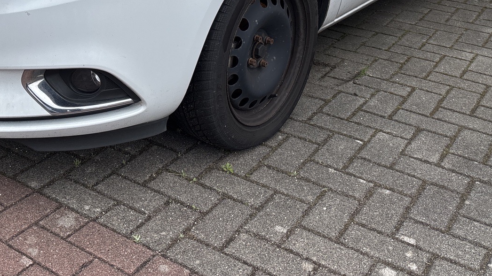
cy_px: -32
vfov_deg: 21.8
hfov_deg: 39.0
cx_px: 134
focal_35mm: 52
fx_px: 678
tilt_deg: -15.3
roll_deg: -0.5
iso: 50
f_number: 1.6
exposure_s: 1/3106
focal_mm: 5.96
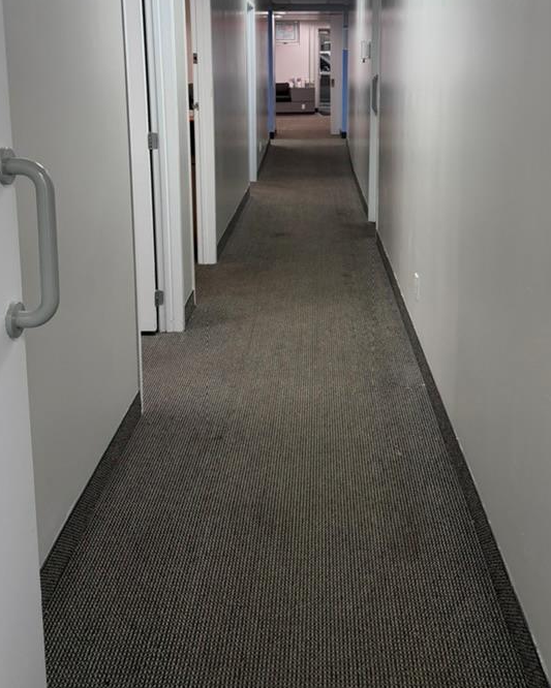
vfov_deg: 49.0
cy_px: 205
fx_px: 734
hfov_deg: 41.1
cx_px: 309
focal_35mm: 36
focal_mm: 6.76
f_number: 1.78
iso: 200
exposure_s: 1/228
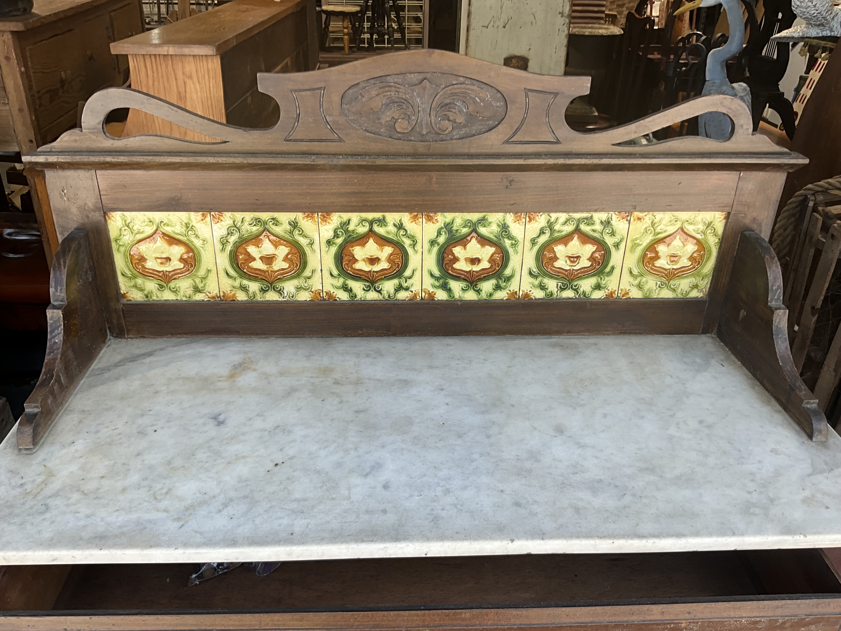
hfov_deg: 61.7
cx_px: 420
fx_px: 705
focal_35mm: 29
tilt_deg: -28.4
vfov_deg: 48.2
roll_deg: -1.7
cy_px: 316
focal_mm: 3
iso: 20
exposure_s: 1/122
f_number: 1.8
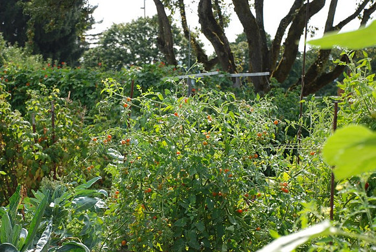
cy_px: 126
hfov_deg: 23.3
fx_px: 910
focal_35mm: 87
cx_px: 188
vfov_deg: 15.8
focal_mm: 58
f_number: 5.3
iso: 100
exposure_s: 1/200
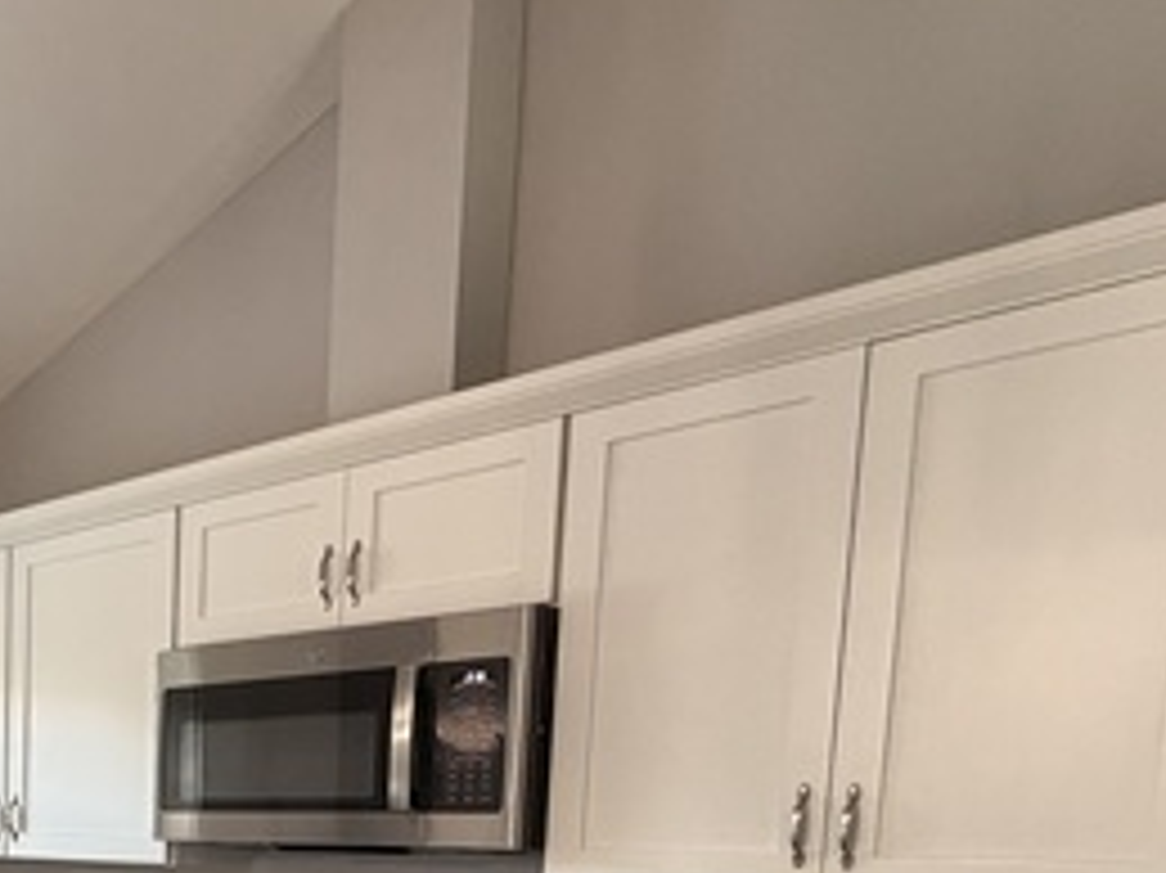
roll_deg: -0.1
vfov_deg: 34.6
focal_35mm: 36
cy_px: 940
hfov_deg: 41.1
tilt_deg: -5.5
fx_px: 1212
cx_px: -119
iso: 320
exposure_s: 1/60
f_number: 2.2
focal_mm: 2.22
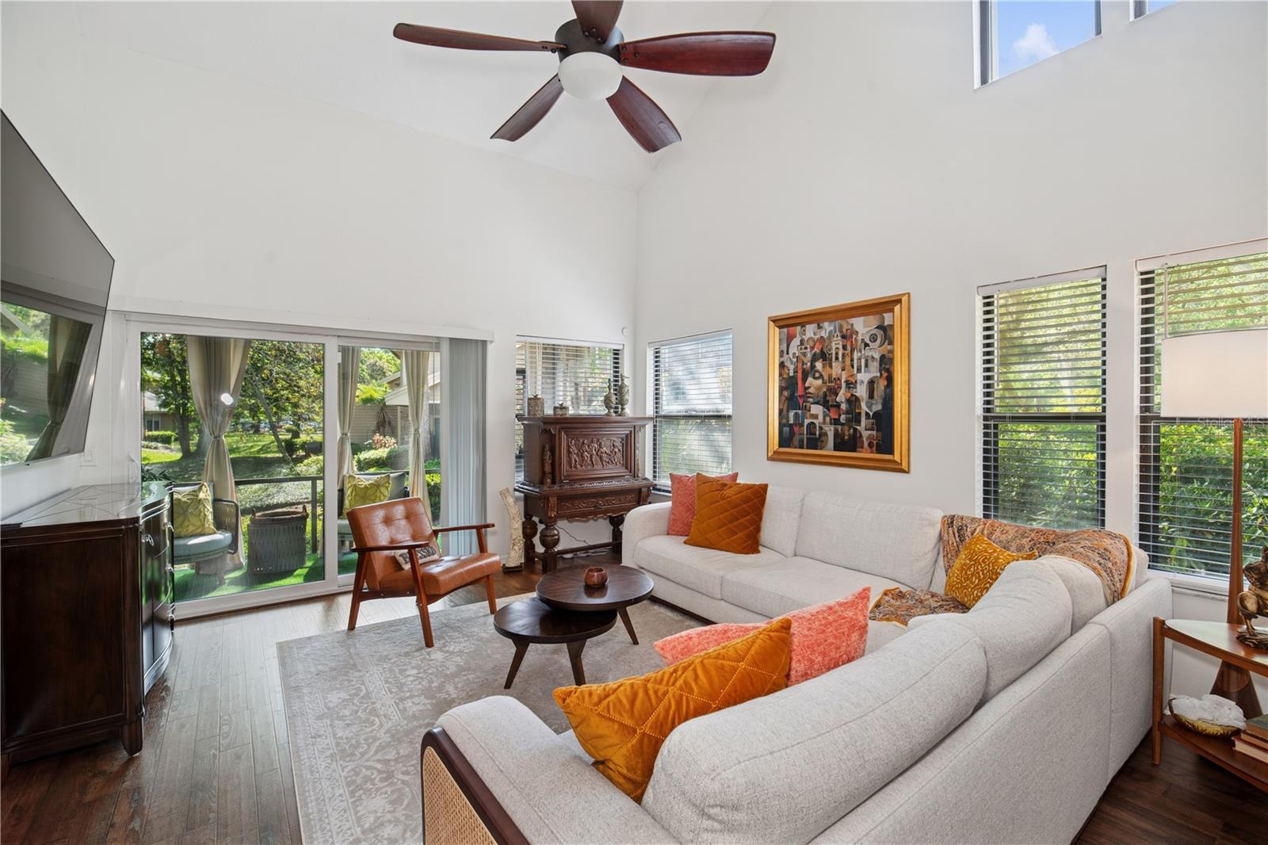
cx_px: 634
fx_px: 528
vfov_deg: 77.3
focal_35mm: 15
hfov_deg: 100.4
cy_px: 422
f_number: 8
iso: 200
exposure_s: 1/8
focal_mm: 15
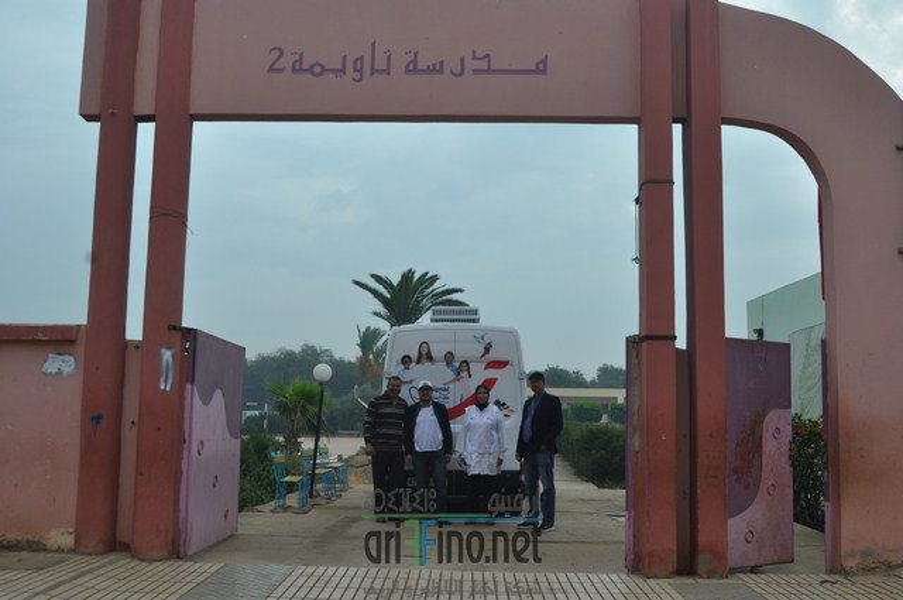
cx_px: 452
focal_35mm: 36
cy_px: 300
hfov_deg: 53.2
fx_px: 902
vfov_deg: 36.8
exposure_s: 1/320
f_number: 9
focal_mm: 24
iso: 200
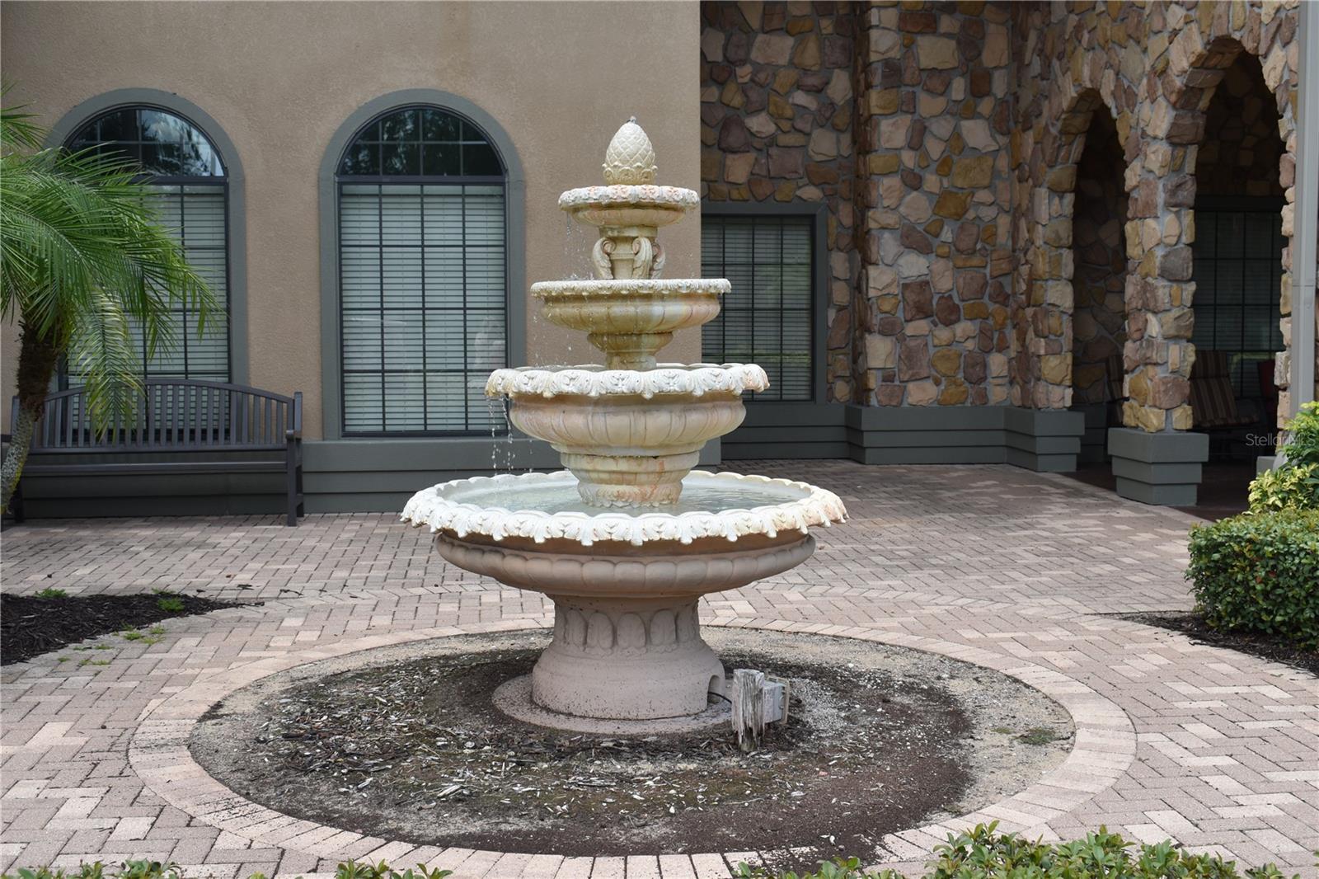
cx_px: 660
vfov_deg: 30.8
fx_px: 1593
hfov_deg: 45.0
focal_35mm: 44
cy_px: 440
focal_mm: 29
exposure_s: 1/250
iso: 200
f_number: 8
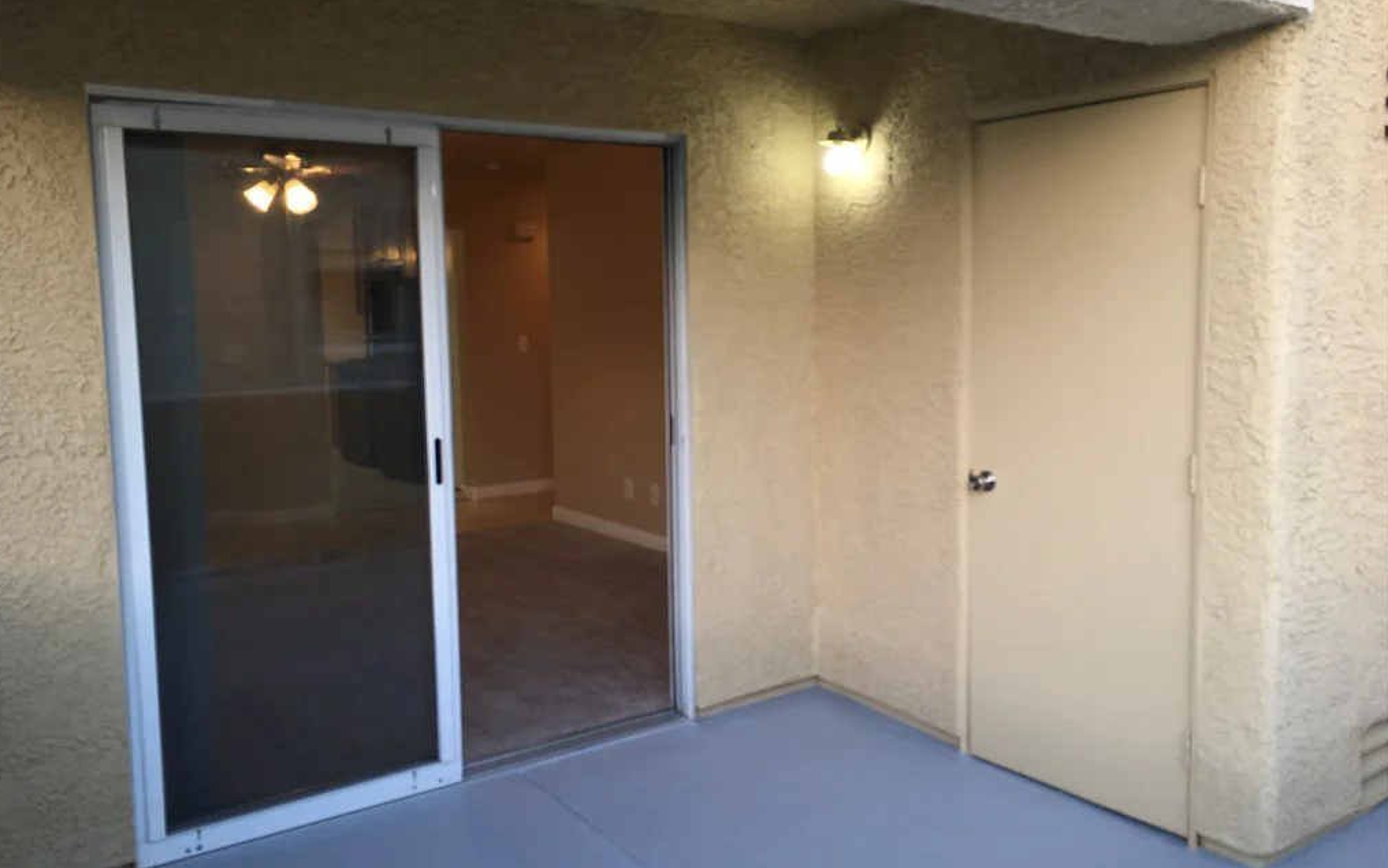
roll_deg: +0.9
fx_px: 1173
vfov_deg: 40.6
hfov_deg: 61.2
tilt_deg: -4.4
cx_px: 691
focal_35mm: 31
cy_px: 410
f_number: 2.2
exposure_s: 1/60
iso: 25
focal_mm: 4.15
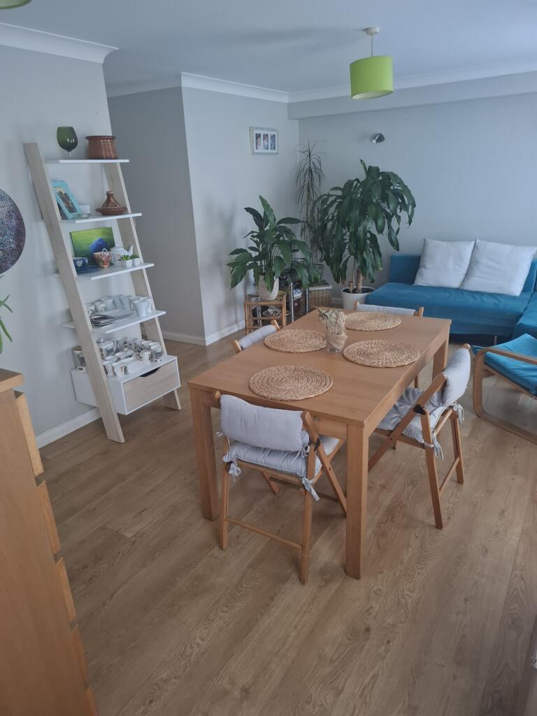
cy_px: 358
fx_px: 476
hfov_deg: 58.9
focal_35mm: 23
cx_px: 268
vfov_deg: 73.9
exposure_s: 1/20
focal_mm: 5.54
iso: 800
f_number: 1.8
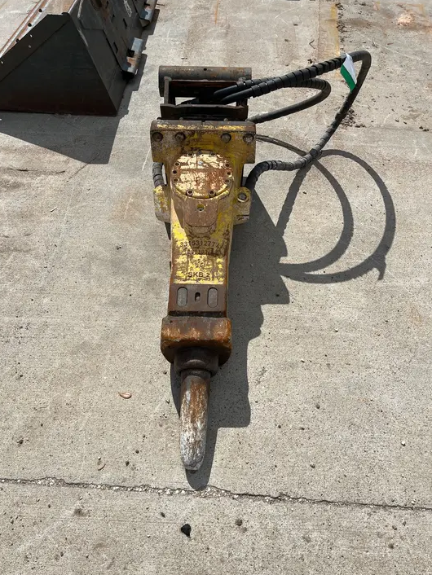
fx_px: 449
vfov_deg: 65.3
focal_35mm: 27
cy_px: 283
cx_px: 213
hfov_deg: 51.4
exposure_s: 1/6897
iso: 50
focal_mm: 5.1
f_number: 1.6
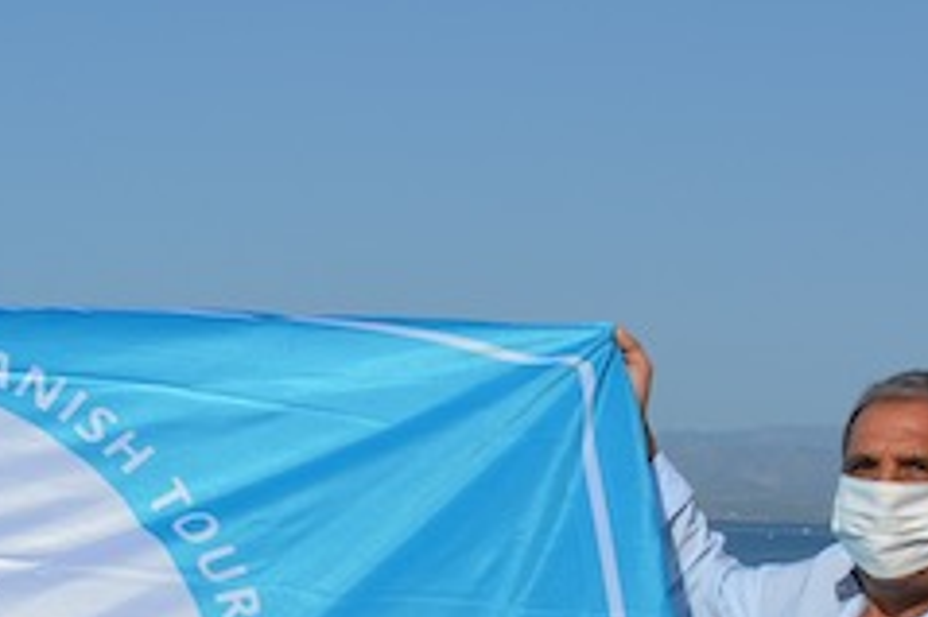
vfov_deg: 11.3
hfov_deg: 16.7
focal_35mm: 116
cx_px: -276
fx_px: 2980
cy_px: 982
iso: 100
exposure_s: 1/400
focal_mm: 23
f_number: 10
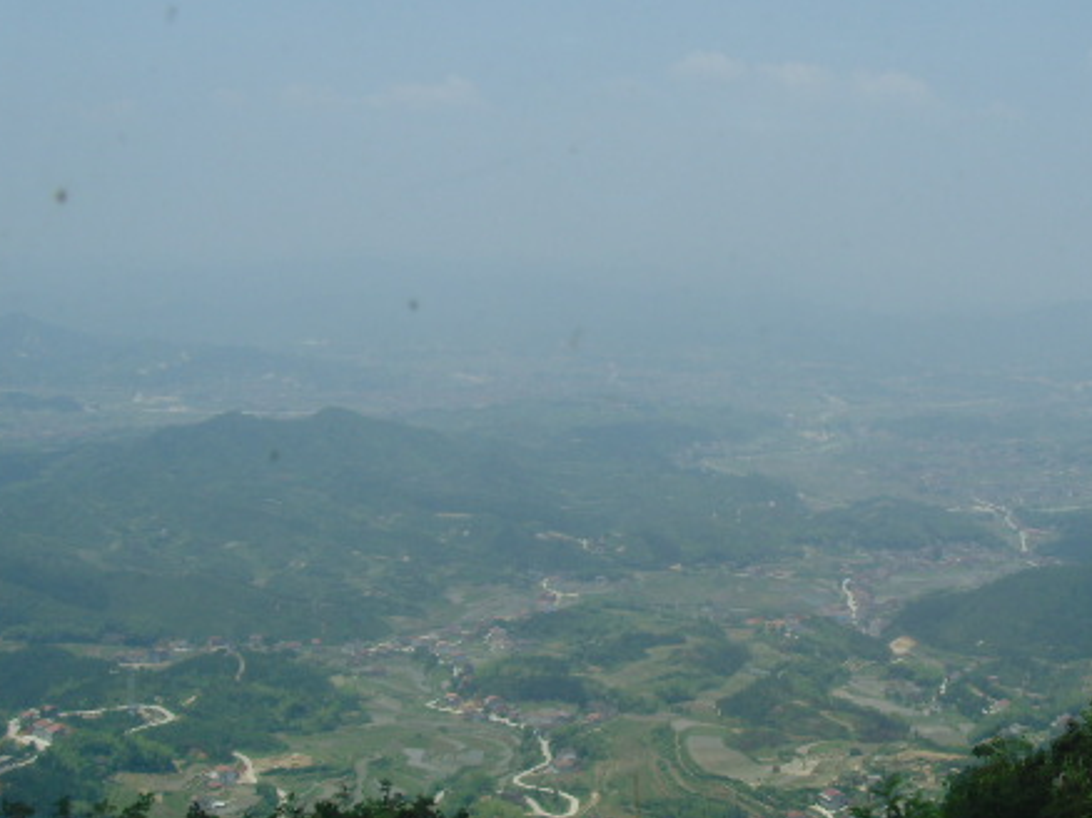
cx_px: 681
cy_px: 456
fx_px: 1797
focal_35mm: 57
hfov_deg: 33.6
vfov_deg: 25.6
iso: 80
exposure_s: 1/350
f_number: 6.3
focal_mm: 6.6
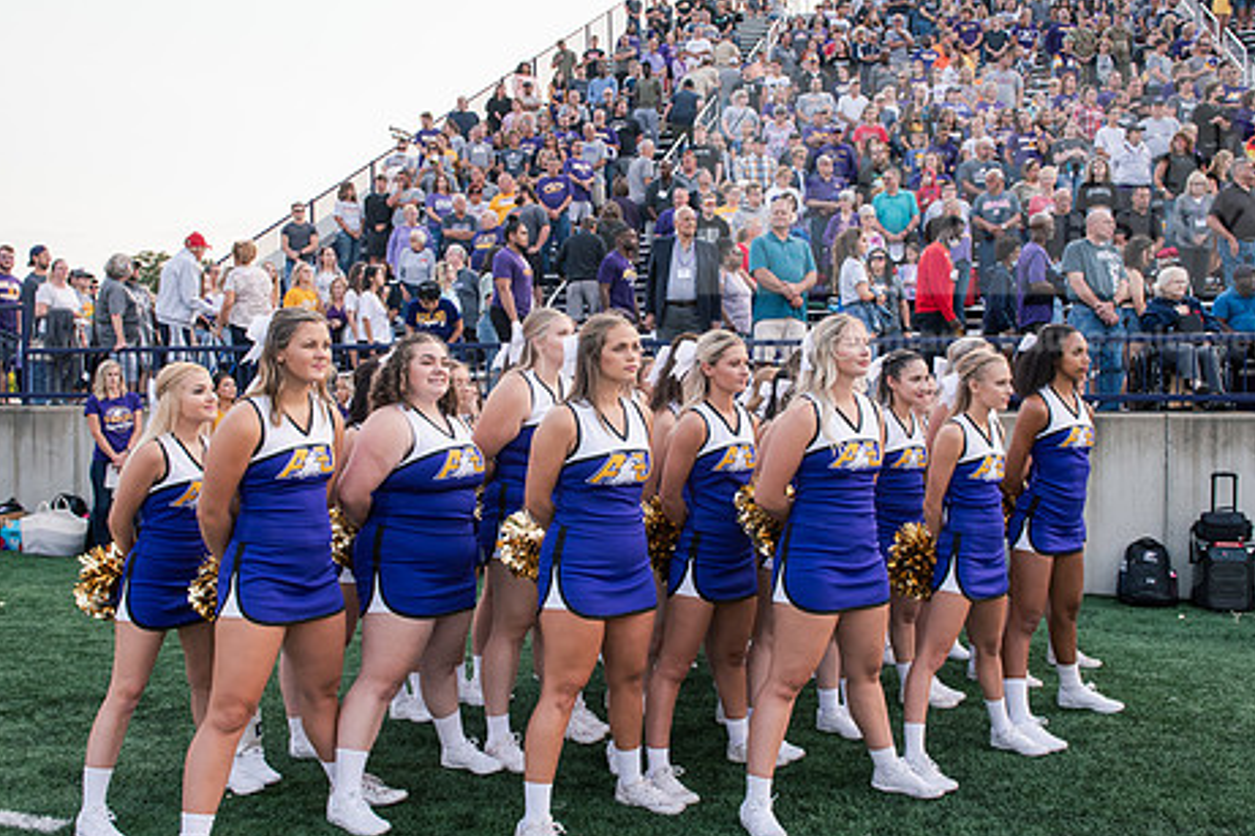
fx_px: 1185
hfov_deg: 55.8
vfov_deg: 38.8
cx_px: 615
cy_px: 396
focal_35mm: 34
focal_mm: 27
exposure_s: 1/200
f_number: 7.1
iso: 500
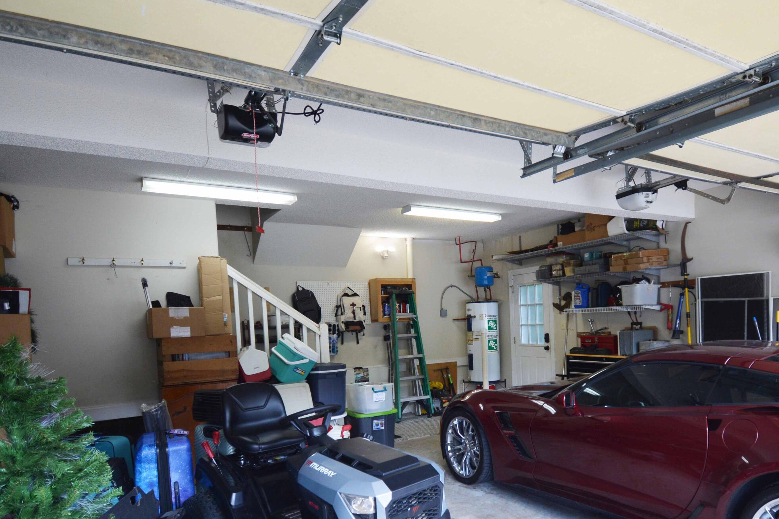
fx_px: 498
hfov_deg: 75.2
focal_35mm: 23
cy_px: 342
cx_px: 469
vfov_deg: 54.1
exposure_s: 1/80
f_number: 4.5
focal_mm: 10
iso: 400
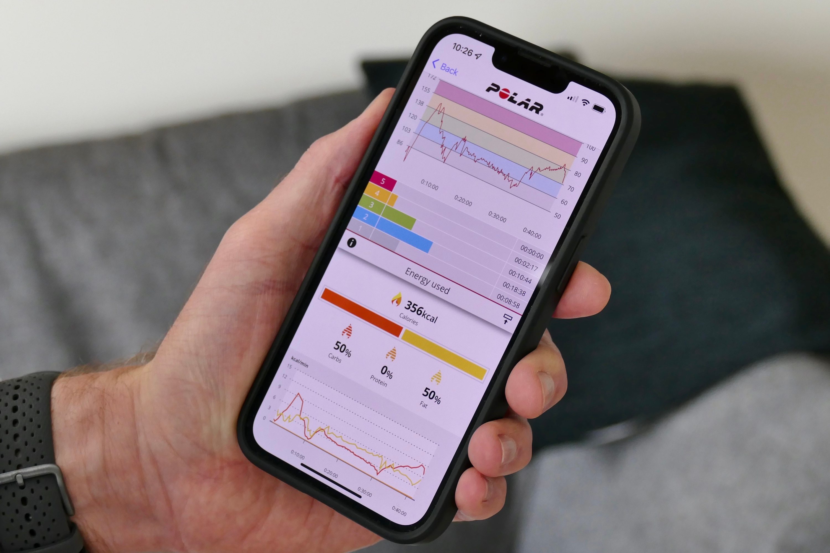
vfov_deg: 15.5
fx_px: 2029
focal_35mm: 88
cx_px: 415
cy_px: 276
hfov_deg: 23.1
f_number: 4
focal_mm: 32.24
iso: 640
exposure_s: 1/80
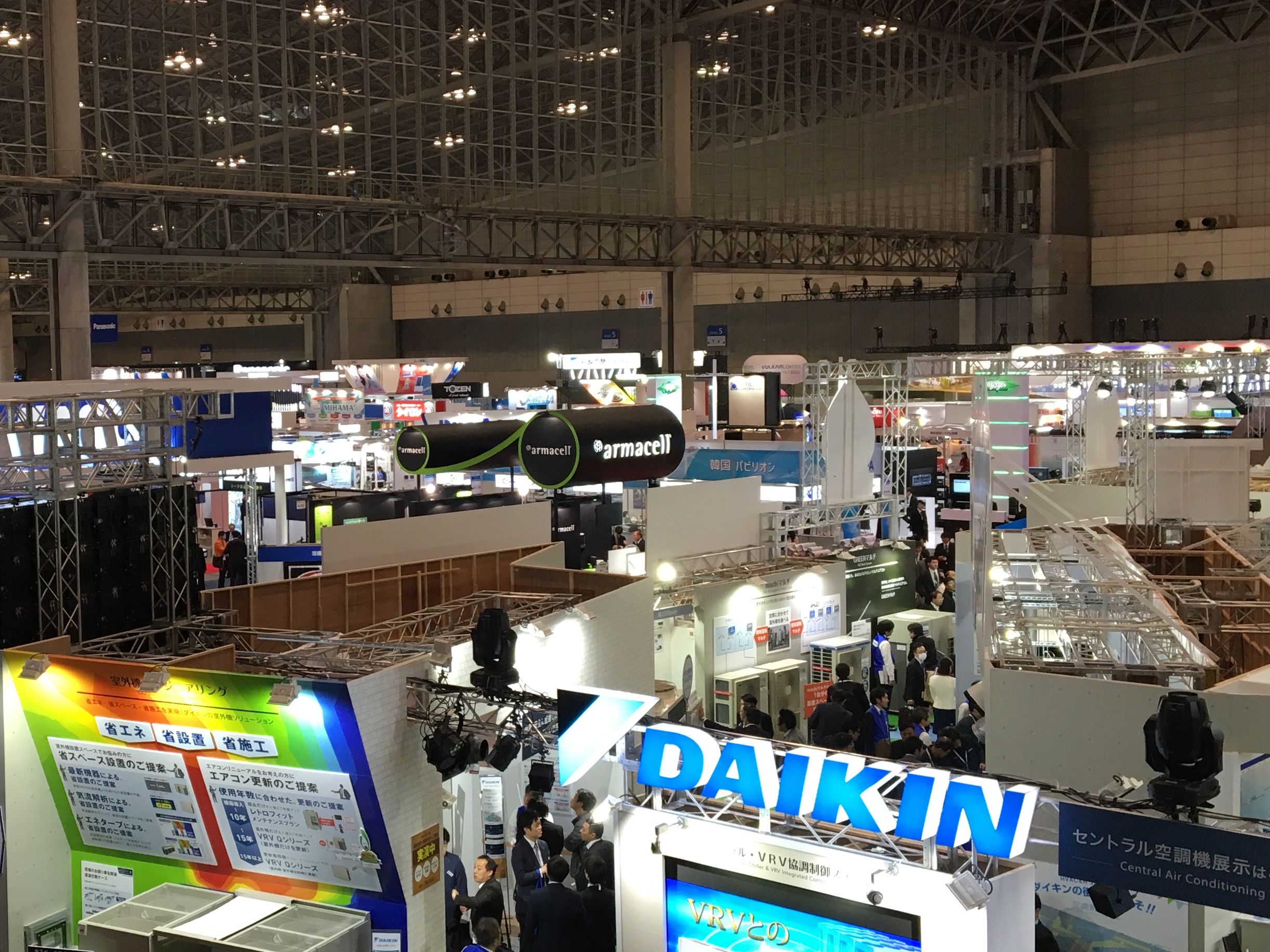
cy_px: 468
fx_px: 1761
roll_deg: +2.1
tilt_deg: -3.2
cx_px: 291
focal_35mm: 48
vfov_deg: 30.3
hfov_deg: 38.5
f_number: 2.2
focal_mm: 4.15
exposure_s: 1/30
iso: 32
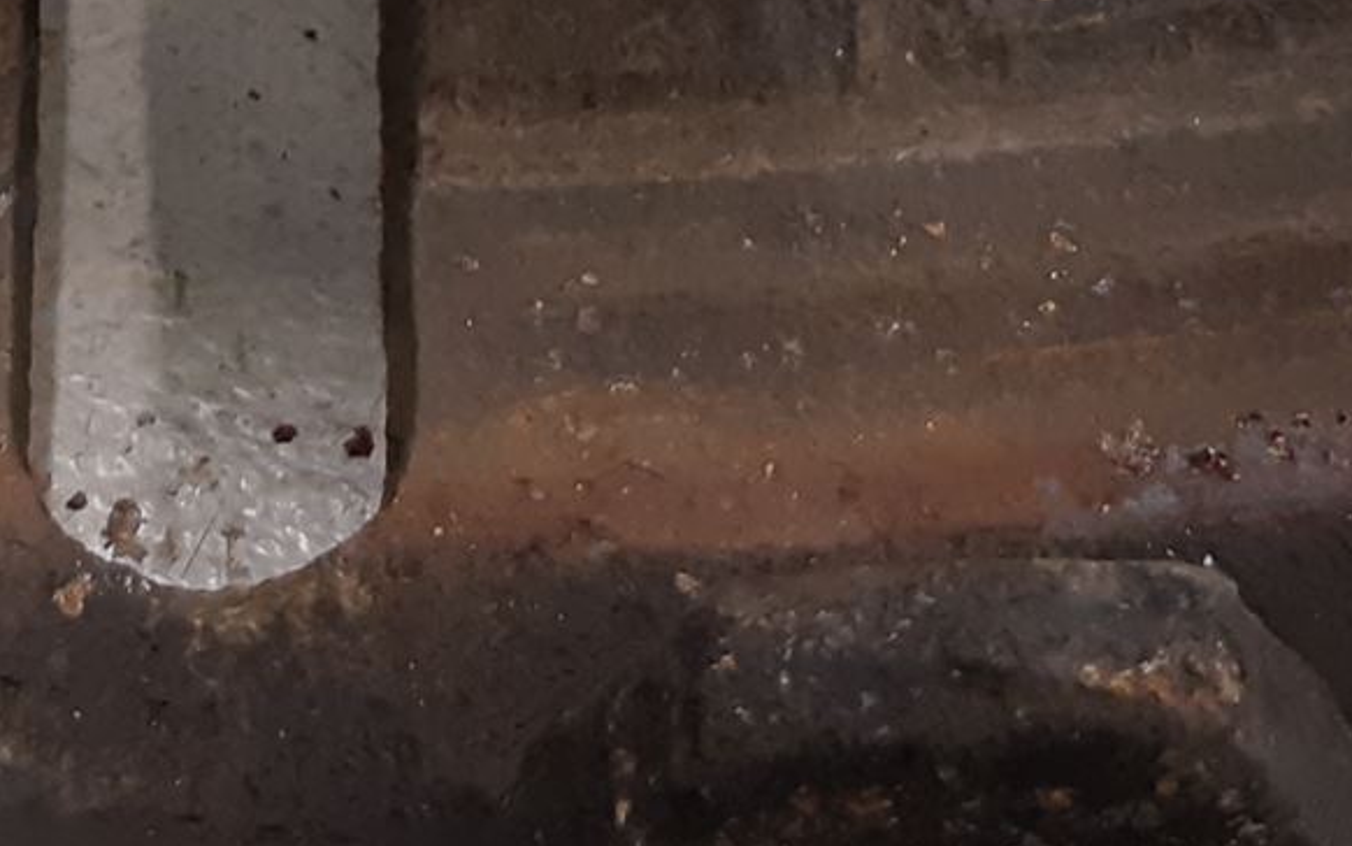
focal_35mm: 97
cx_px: 144
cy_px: -372
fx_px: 3575
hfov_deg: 21.0
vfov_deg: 12.9
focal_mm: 3.93
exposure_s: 1/50
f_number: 1.7
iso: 125
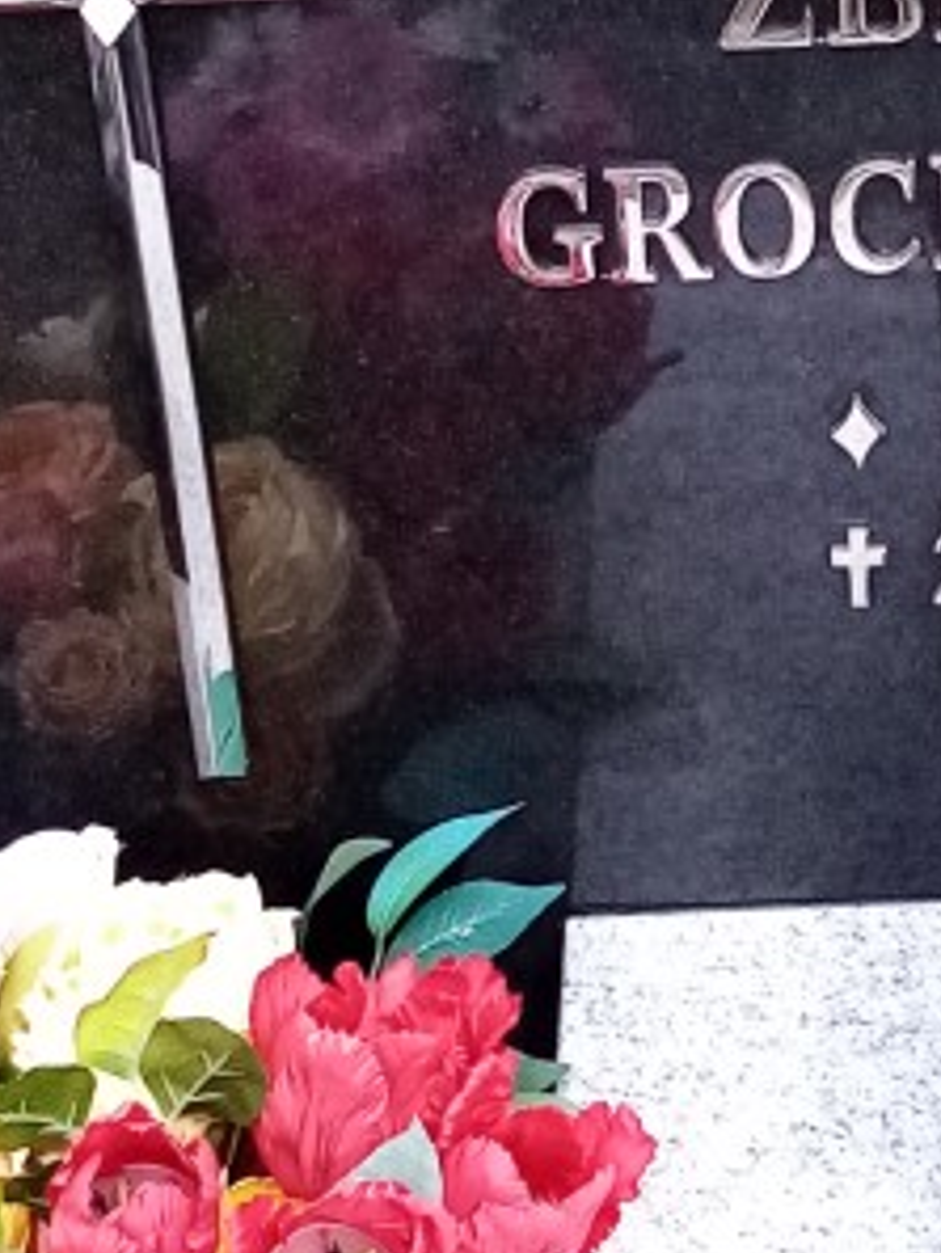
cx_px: 899
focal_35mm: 56
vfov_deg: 33.2
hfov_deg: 25.1
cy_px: 219
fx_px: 2028
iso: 104
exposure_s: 1/336
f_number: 1.8
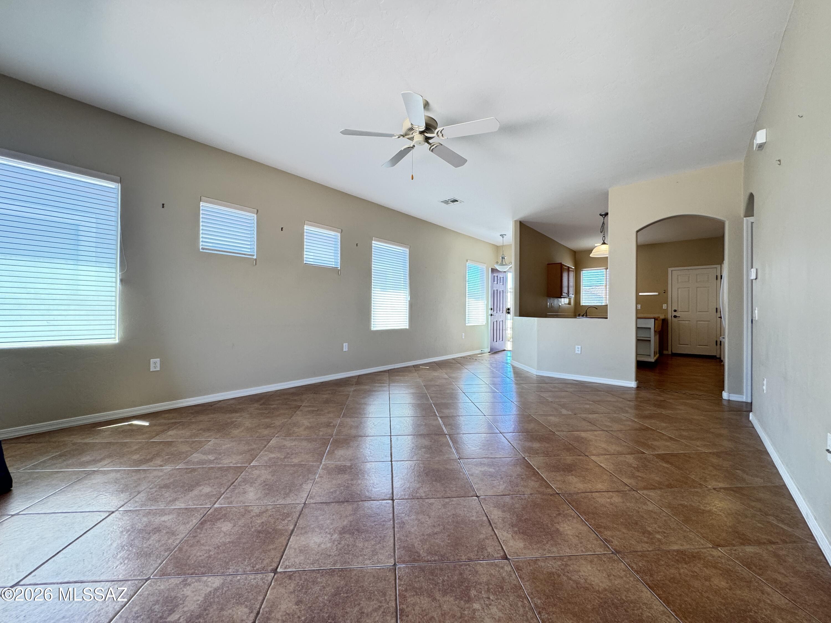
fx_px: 336
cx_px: 416
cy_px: 312
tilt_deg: -1.0
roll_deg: -1.0
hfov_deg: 102.1
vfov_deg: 85.7
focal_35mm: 14
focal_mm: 2.22
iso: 160
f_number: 2.2
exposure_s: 1/60
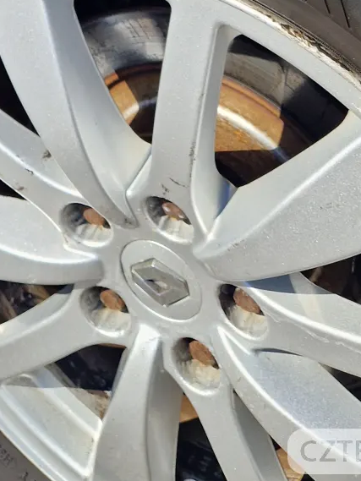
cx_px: 78
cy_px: -234
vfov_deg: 23.0
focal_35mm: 69
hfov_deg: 21.1
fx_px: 959
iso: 50
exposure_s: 1/856
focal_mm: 5.4
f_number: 1.8
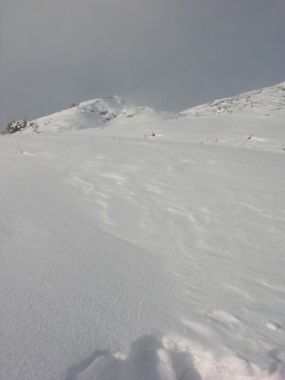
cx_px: 142
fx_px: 384
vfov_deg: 52.6
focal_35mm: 35
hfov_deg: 40.7
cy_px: 190
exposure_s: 1/296
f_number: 8
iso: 50
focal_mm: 8.9
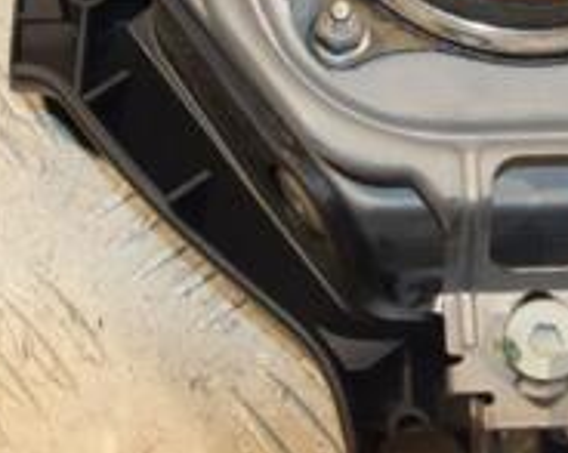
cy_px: -12
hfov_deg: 13.0
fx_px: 2470
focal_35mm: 147
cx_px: 491
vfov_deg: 10.4
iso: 800
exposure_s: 1/200
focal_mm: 32
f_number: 7.1
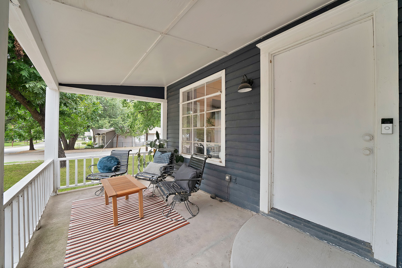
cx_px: 201
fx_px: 134
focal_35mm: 12
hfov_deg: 112.6
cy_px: 134
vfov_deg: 90.1
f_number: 9
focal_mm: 12
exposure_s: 1/50
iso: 640
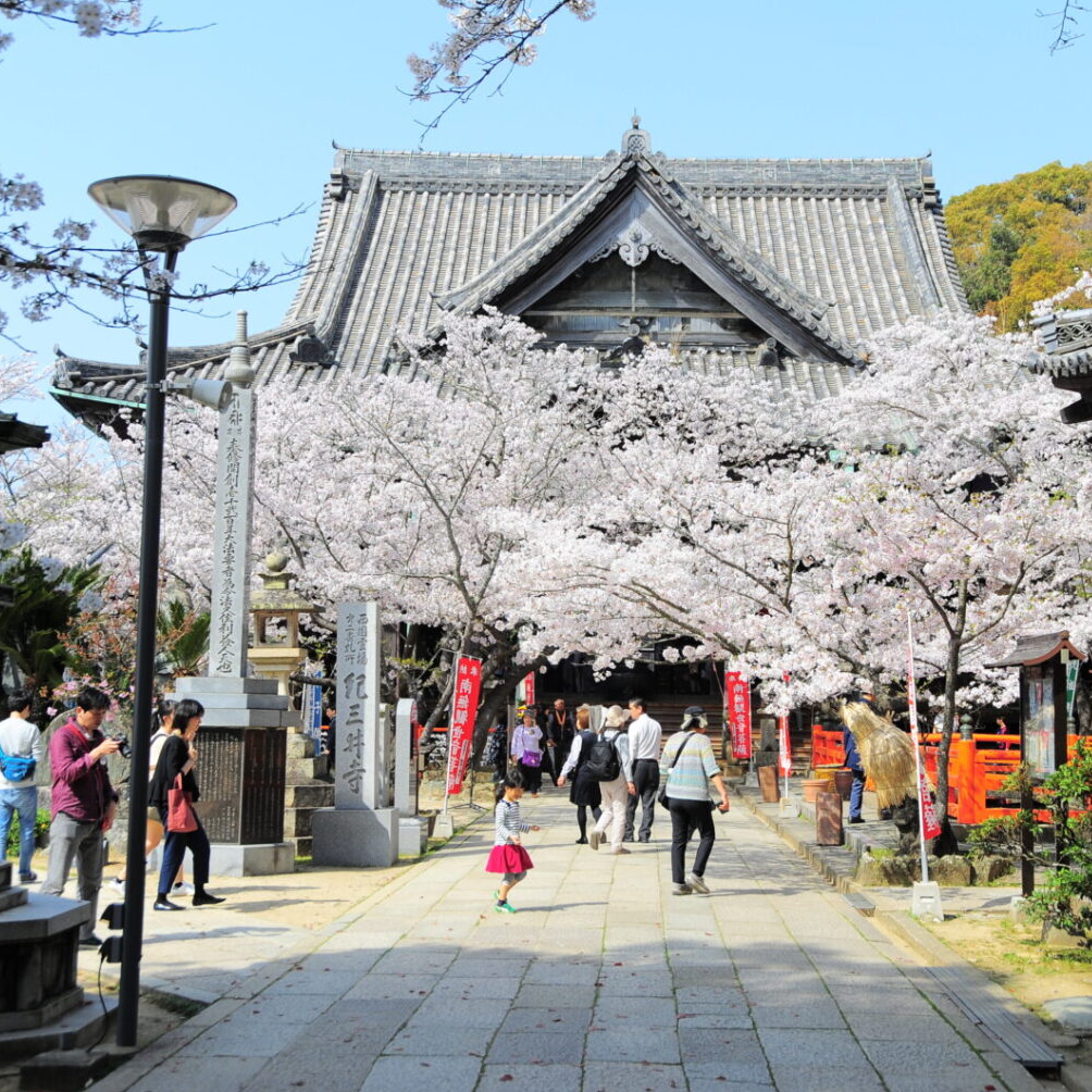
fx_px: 1856
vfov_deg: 32.8
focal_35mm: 52
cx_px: 610
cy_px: 537
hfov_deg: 32.8
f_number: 6.7
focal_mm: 40
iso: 280
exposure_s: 1/750
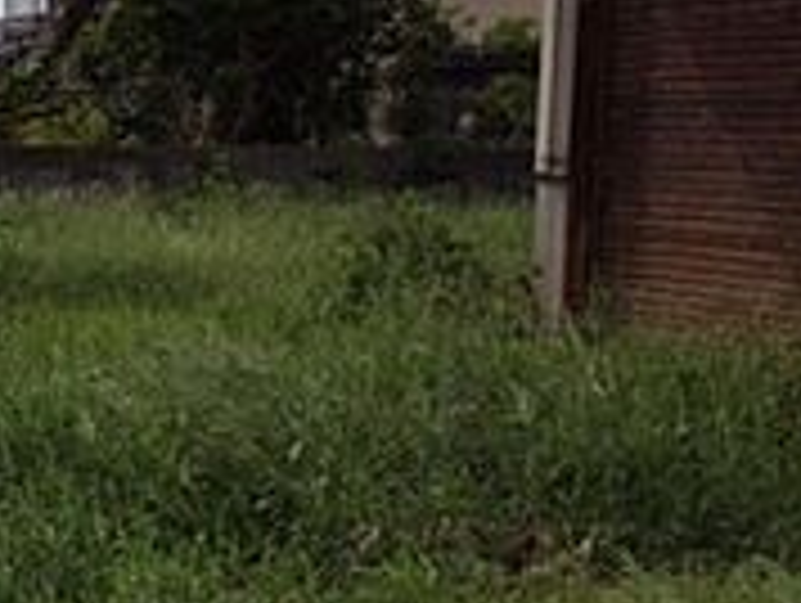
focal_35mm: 101
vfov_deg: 14.7
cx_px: -536
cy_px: 288
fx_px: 2340
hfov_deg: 16.8
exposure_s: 1/3731
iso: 40
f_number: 2.2
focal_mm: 4.12
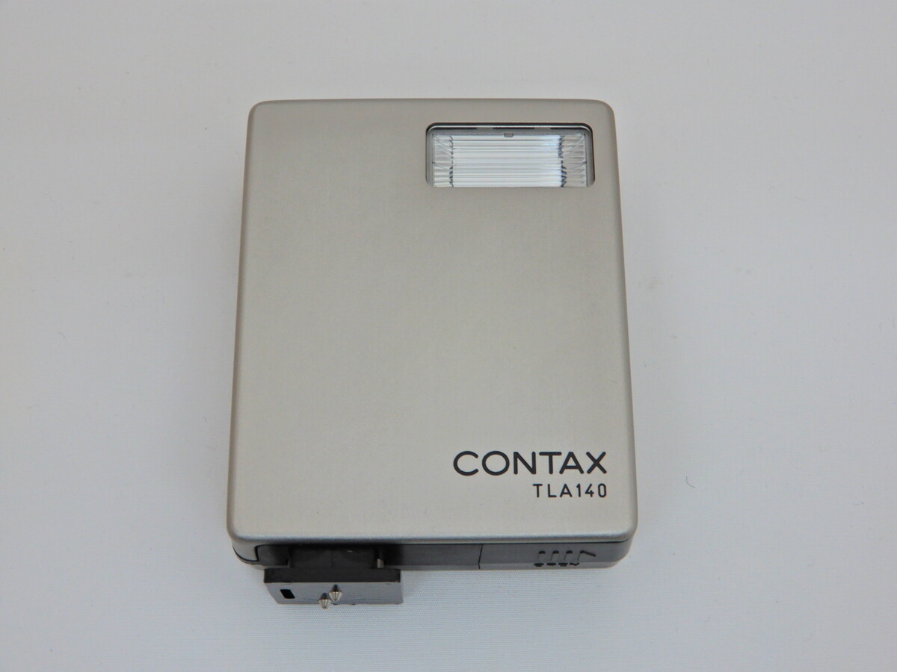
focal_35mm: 50
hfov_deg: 38.2
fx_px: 1296
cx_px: 448
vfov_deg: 29.1
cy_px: 336
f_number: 4
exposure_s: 1/30
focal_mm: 8.9
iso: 125
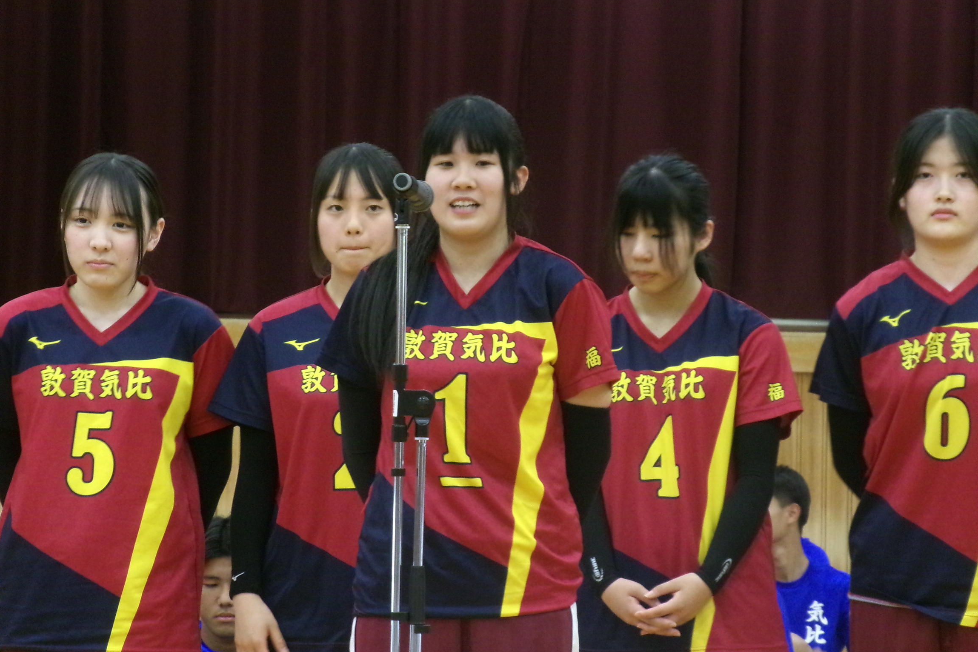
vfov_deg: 4.7
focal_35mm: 293
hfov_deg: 7.0
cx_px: 489
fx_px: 7959
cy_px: 293
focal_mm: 50.3
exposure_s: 1/12
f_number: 5.9
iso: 800
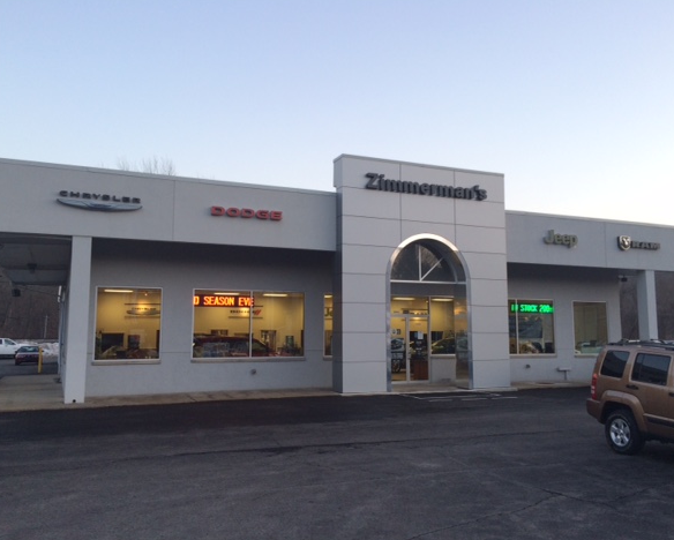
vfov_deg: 47.2
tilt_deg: +6.5
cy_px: 271
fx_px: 619
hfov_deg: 57.1
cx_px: 338
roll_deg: +0.6
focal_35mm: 31
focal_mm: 4.15
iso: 40
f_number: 2.2
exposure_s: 1/60
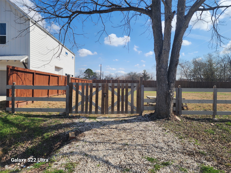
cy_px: 86
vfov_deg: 58.9
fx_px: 153
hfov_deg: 73.9
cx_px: 116
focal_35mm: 23
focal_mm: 6.4
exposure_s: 1/1399
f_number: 1.8
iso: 12
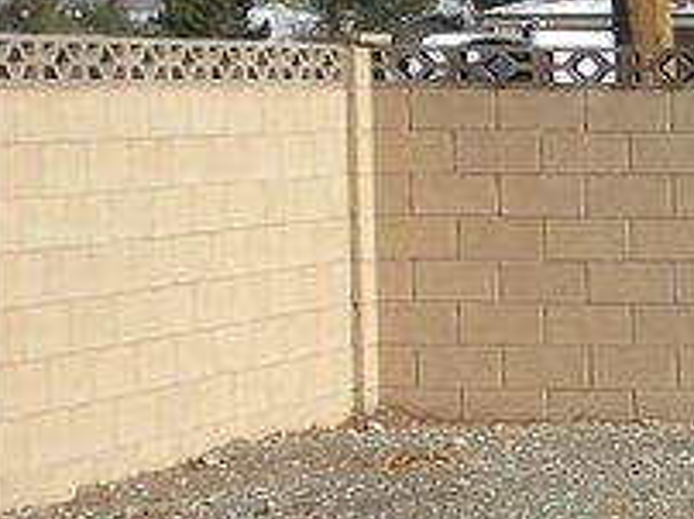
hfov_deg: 9.3
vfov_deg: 7.9
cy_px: 316
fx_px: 3765
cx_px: 1745
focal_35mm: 188
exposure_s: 1/135
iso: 64
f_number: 10
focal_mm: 6.6
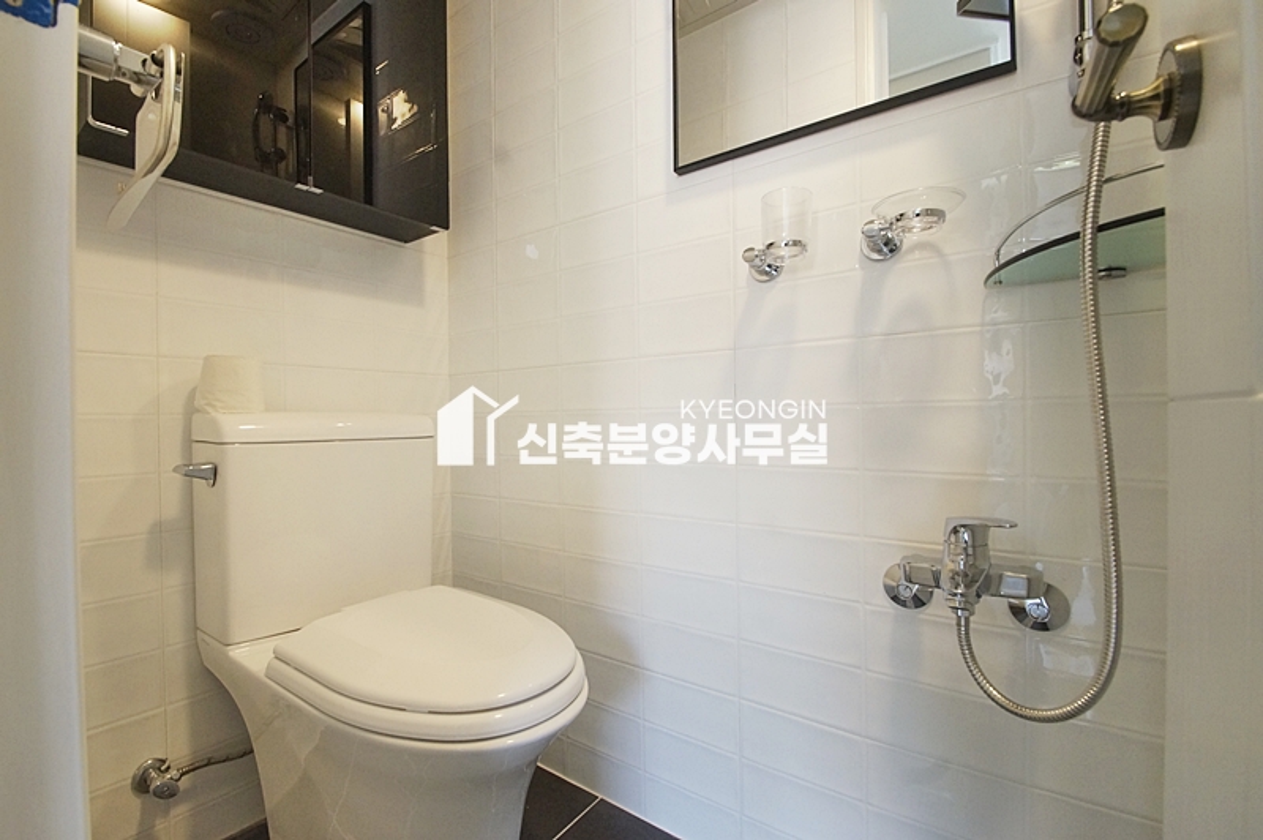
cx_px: 632
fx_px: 526
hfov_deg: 100.4
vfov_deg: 77.2
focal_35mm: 15
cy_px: 420
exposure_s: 1/30
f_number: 9
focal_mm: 10
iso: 1600
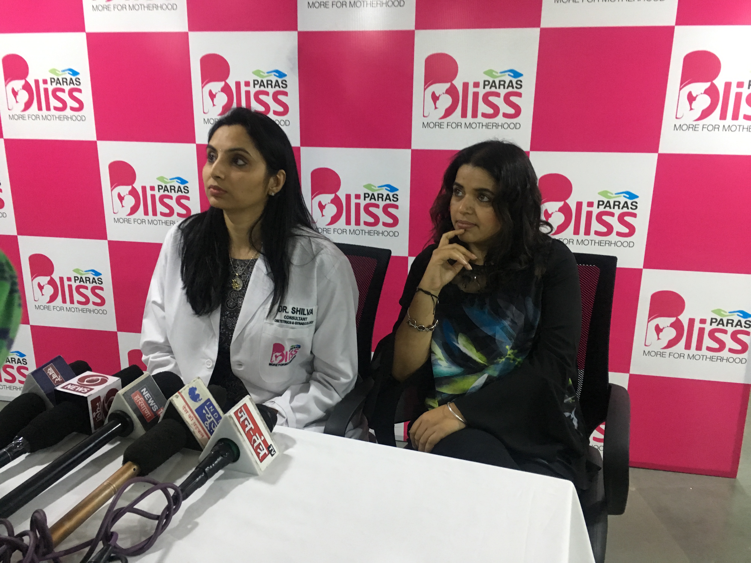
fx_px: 629
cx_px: 376
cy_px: 282
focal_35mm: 29
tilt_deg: -15.8
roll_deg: -0.5
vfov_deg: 48.2
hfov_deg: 61.7
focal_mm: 4.15
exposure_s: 1/20
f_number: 2.2
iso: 200
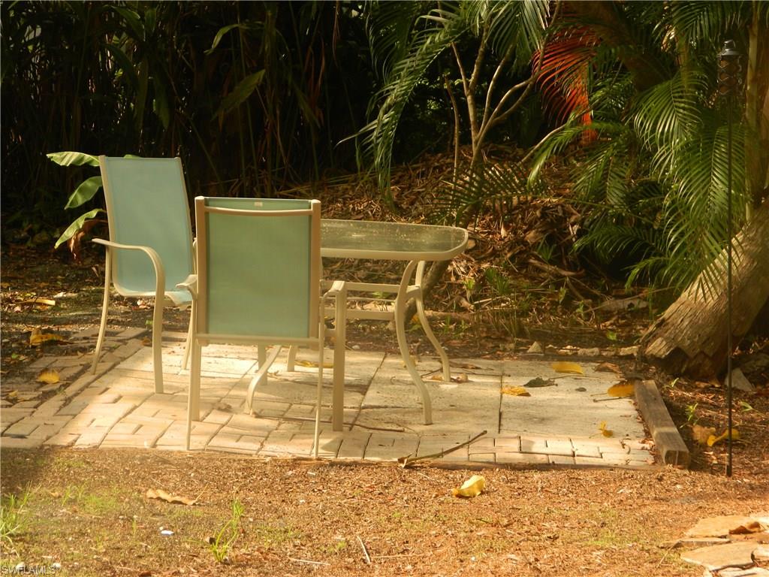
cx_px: 384
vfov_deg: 14.4
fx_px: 2288
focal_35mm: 103
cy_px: 288
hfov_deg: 19.1
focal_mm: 18.6
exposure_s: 1/160
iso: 80
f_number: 4.5
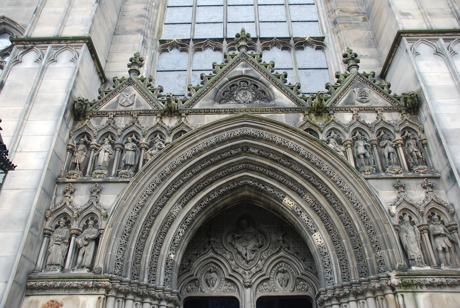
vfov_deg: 43.7
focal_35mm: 30
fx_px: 384
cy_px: 154
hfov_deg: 61.9
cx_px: 230
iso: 200
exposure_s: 1/60
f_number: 5.6
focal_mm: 20
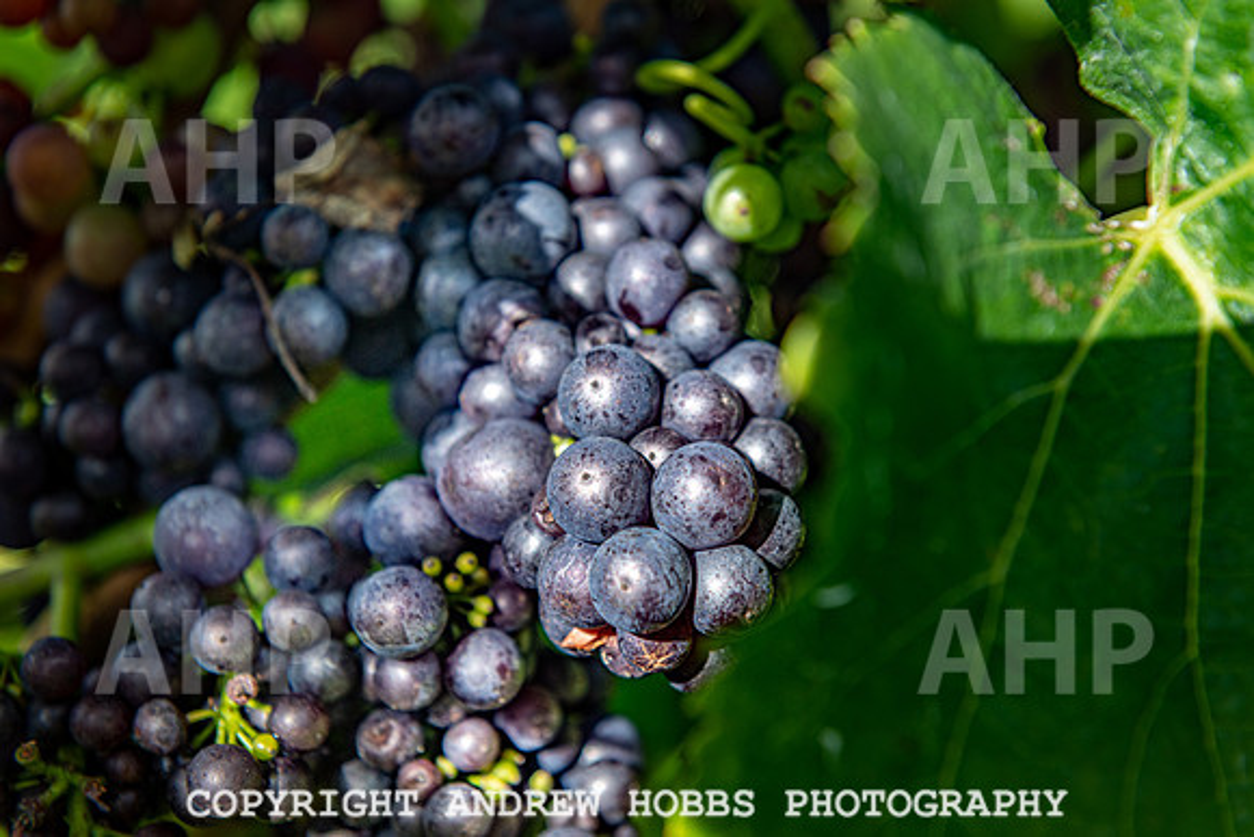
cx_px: 627
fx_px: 2160
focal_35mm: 62
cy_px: 418
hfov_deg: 32.4
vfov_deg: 21.9
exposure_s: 1/500
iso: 200
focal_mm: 62
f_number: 5.6
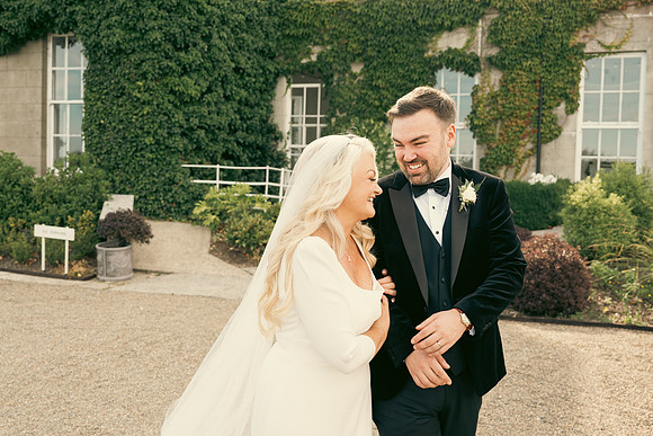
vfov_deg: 31.9
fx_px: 762
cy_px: 218
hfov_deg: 46.4
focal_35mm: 42
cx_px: 326
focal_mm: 28
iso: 125
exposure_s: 1/400
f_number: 3.2
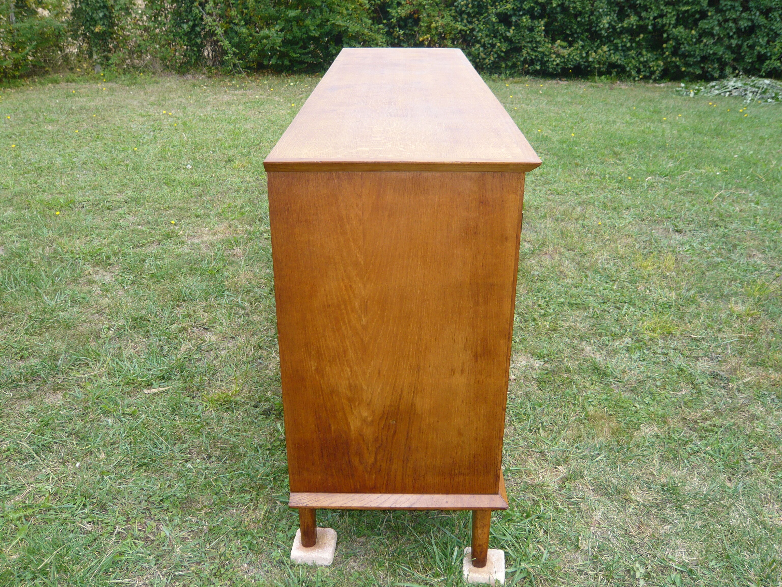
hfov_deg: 56.8
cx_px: 391
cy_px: 294
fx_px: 723
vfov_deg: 44.2
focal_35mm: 32
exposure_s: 1/250
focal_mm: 5.2
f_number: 3
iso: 100
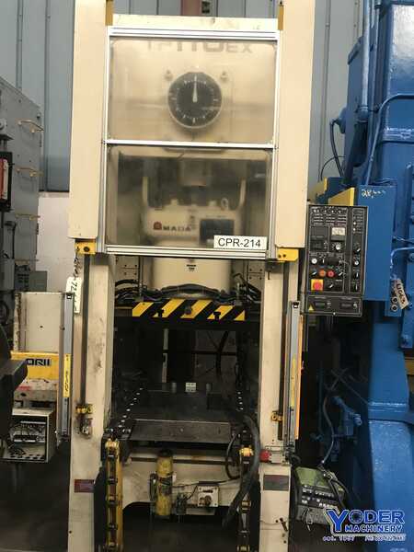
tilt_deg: -0.5
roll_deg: -2.5
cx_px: 207
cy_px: 276
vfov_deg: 63.4
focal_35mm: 28
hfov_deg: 49.7
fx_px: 446
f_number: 1.8
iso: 50
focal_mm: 3.99
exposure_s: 1/15
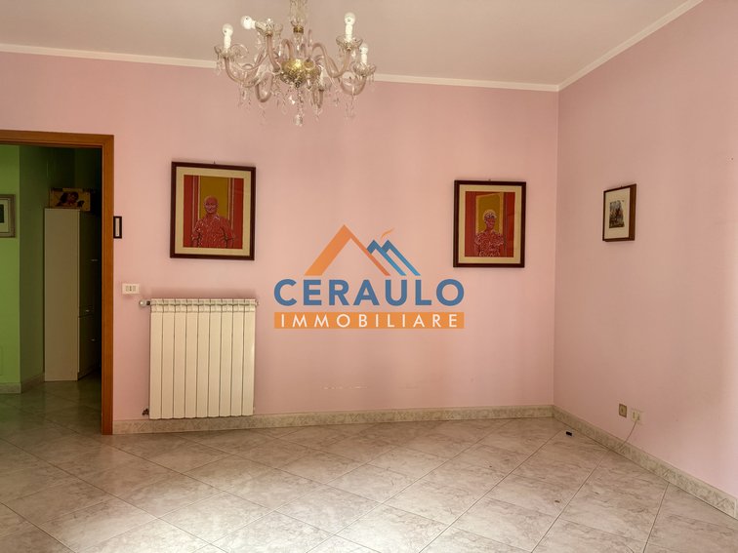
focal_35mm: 24
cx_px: 369
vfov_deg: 56.8
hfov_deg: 71.6
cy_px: 276
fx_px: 512
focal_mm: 6.76
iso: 200
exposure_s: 1/60
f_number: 1.78
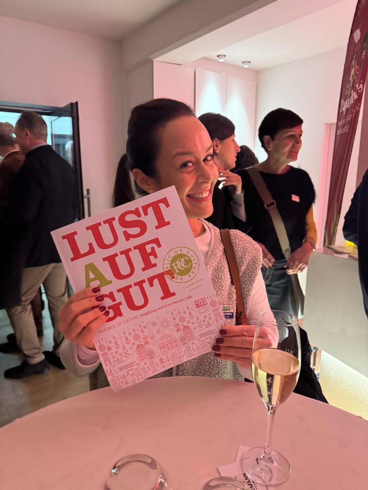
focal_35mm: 24
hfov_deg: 56.8
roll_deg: -0.8
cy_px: 245
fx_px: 340
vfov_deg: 71.6
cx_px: 184
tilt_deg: -9.3
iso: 800
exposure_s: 1/25
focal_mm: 6.76
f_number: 1.78
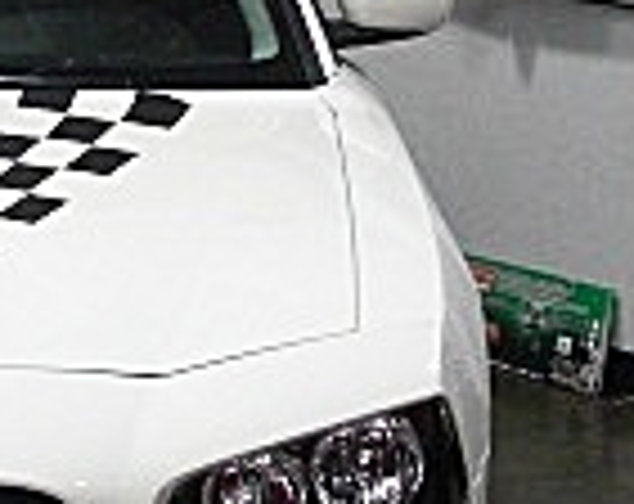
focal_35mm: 160
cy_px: 94
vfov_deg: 9.6
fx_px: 2994
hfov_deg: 12.0
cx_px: 27
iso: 400
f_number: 2.8
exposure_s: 1/80
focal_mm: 6.3
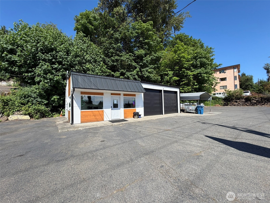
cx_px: 135
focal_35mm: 14
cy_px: 102
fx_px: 109
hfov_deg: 102.1
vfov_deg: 85.7
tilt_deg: +2.7
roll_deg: +2.2
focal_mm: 2.22
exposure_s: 1/770
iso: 32
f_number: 2.2
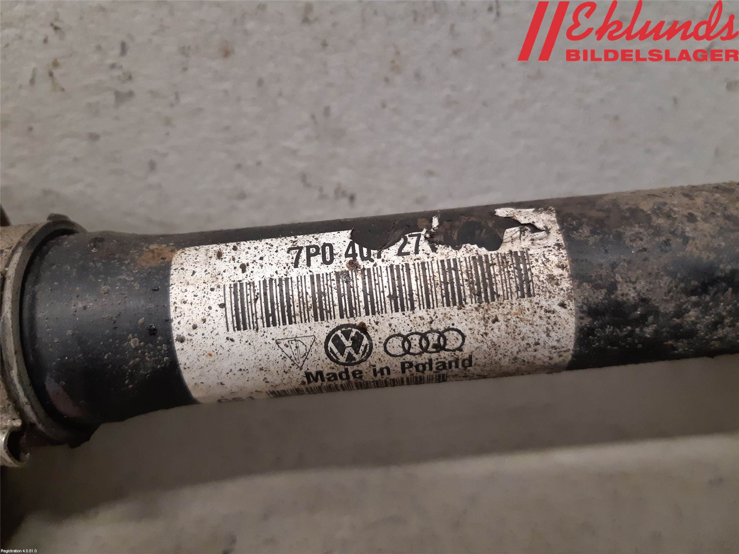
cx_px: 370
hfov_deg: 67.3
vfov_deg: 53.1
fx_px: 555
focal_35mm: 26
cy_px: 277
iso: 200
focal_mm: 3.93
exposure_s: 1/50
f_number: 1.7
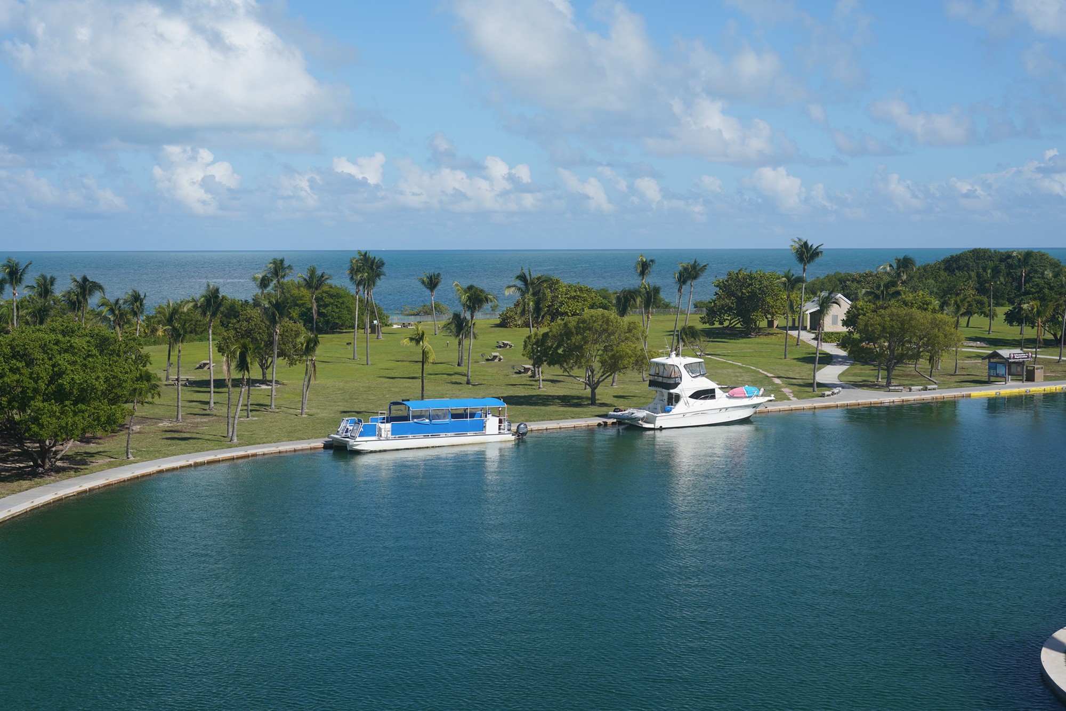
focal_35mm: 47
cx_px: 533
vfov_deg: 28.7
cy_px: 356
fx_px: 1392
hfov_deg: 41.9
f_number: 9
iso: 100
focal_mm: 47
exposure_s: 1/320
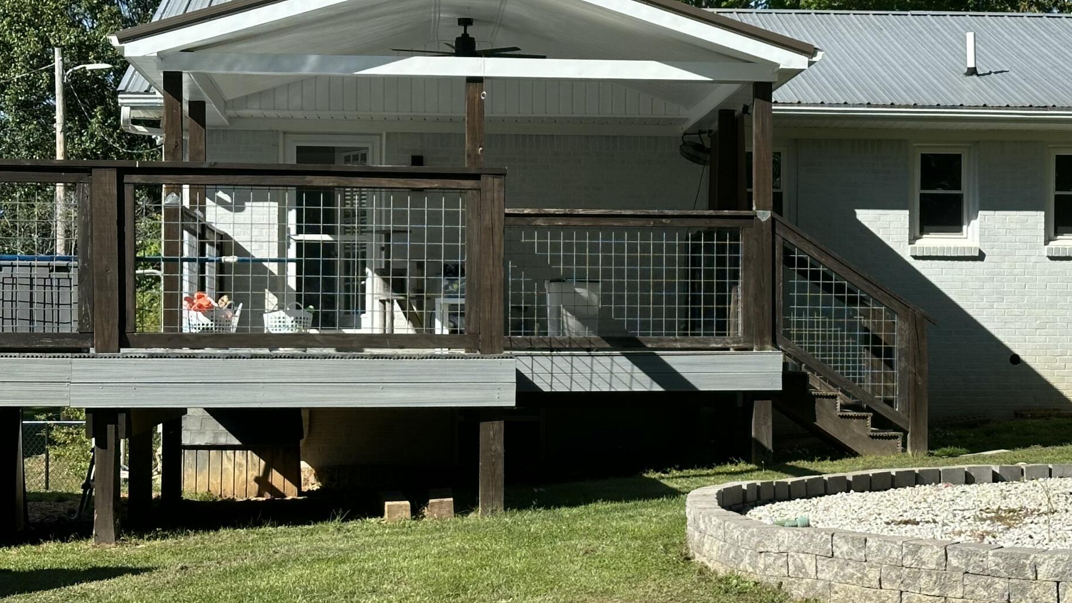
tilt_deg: +0.9
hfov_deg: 24.9
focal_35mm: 85
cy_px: 310
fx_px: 2416
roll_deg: -0.1
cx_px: 688
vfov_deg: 14.2
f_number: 1.78
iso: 64
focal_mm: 6.86
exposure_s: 1/3367
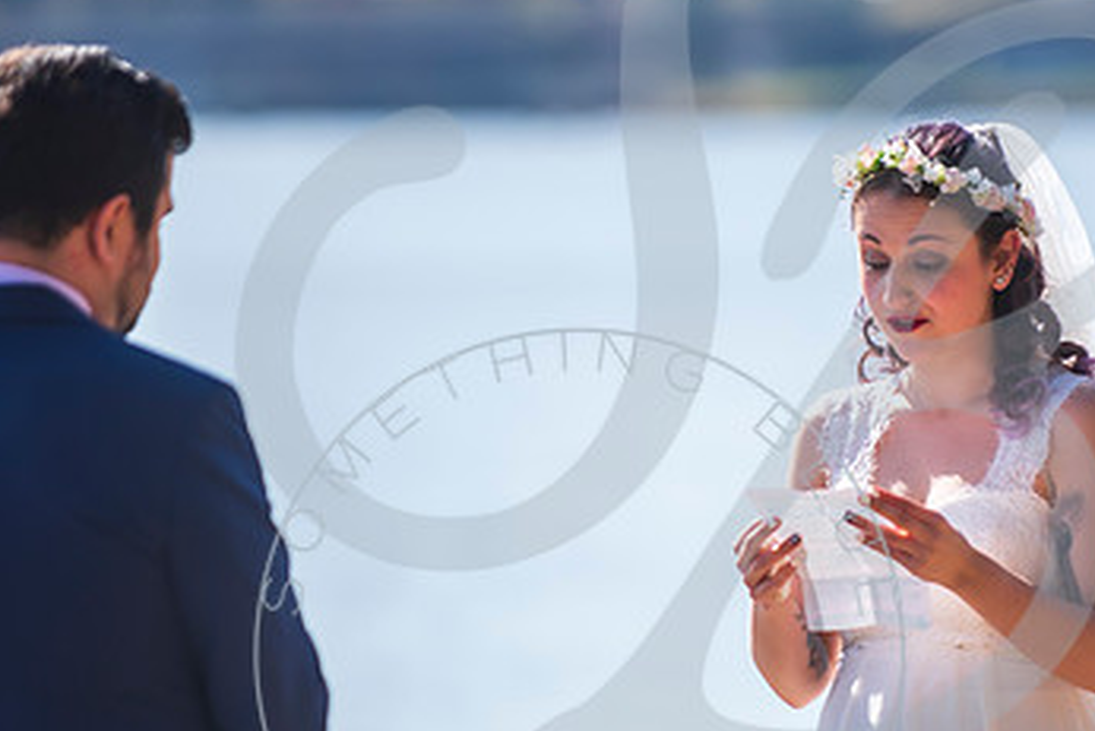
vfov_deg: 4.1
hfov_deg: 6.1
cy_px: 388
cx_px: 737
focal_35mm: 335
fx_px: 10193
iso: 100
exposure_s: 1/1000
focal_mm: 200
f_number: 2.8
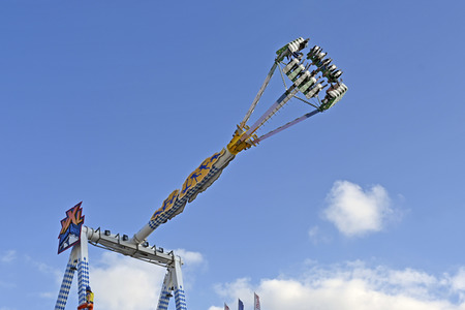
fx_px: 736
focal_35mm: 57
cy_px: 155
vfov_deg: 23.8
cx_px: 232
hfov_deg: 35.1
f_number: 7.1
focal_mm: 38
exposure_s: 1/400
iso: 100
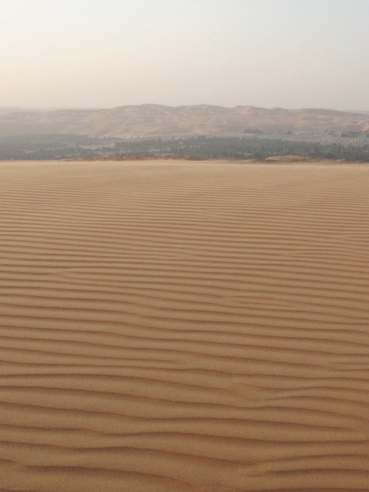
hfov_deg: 29.0
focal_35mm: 45
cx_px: 411
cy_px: 152
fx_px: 640
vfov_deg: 41.4
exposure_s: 1/160
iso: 400
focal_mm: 10
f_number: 18
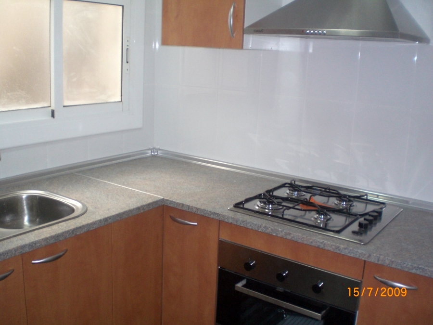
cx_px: 216
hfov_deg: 49.0
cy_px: 162
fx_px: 475
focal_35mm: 38
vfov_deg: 37.7
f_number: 3.1
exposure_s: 1/60
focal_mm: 6.3
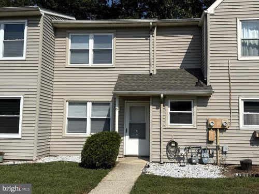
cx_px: 130
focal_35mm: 36
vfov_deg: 39.7
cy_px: 97
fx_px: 269
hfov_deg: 51.4
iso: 80
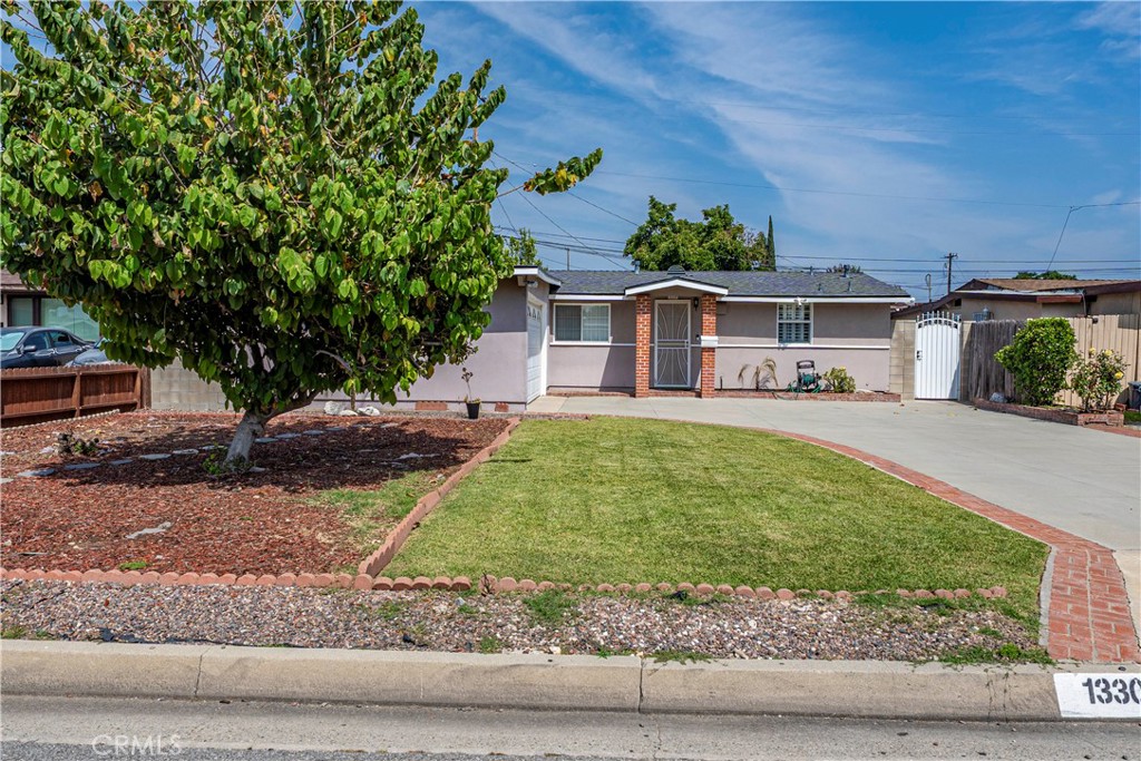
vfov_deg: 53.1
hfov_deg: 73.7
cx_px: 570
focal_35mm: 24
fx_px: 761
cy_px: 380
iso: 160
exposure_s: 1/640
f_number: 7.1
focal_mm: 16
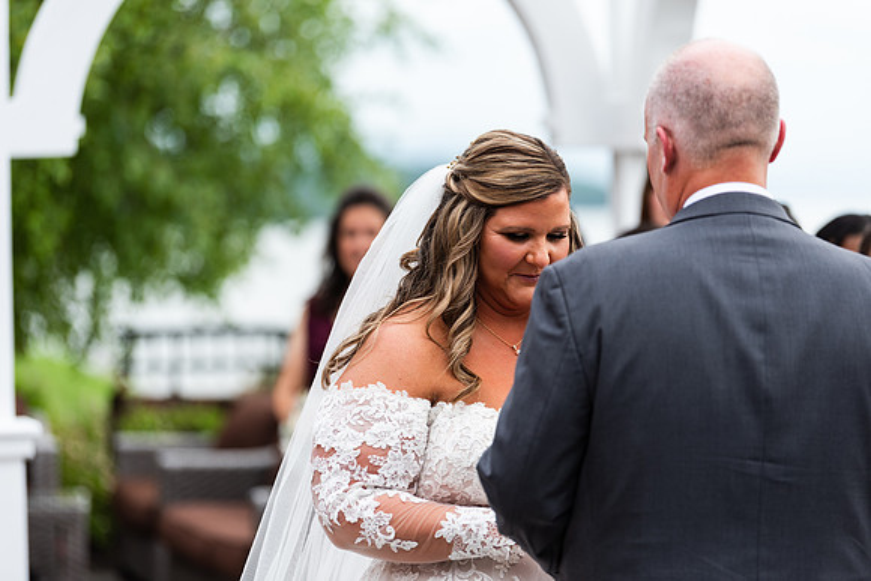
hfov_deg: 13.7
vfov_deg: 9.2
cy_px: 290
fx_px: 3630
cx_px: 436
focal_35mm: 150
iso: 64
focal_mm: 150
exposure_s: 1/800
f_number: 2.8
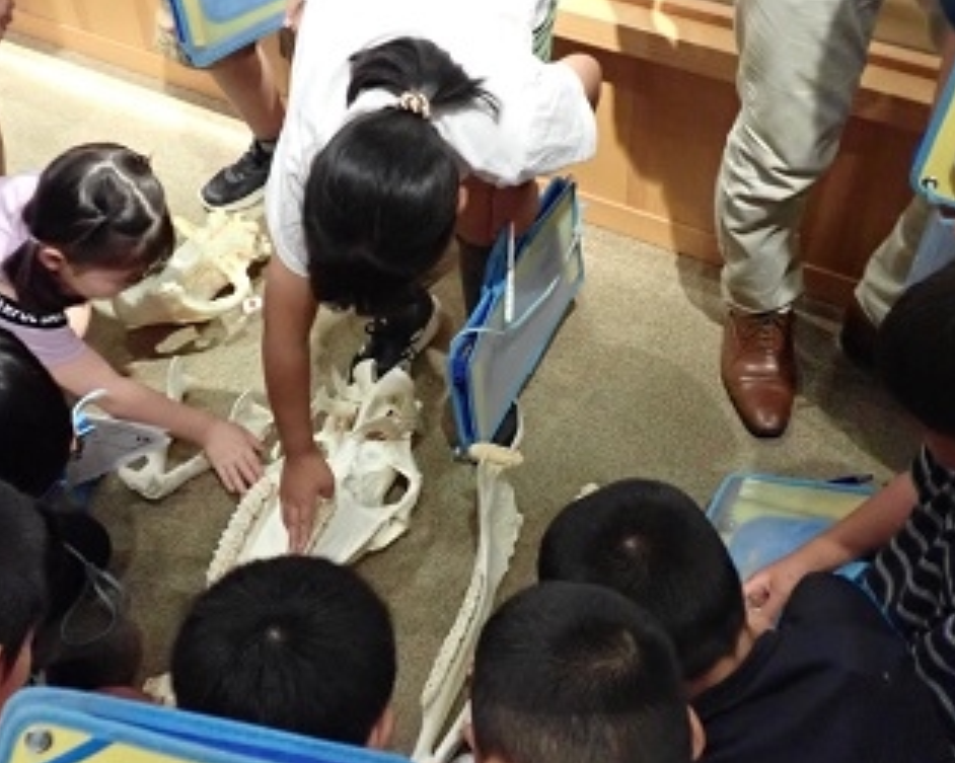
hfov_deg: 39.5
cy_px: 296
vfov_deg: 32.0
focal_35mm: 47
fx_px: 1328
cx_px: 408
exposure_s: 1/100
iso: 2500
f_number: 2.5
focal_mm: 6.37
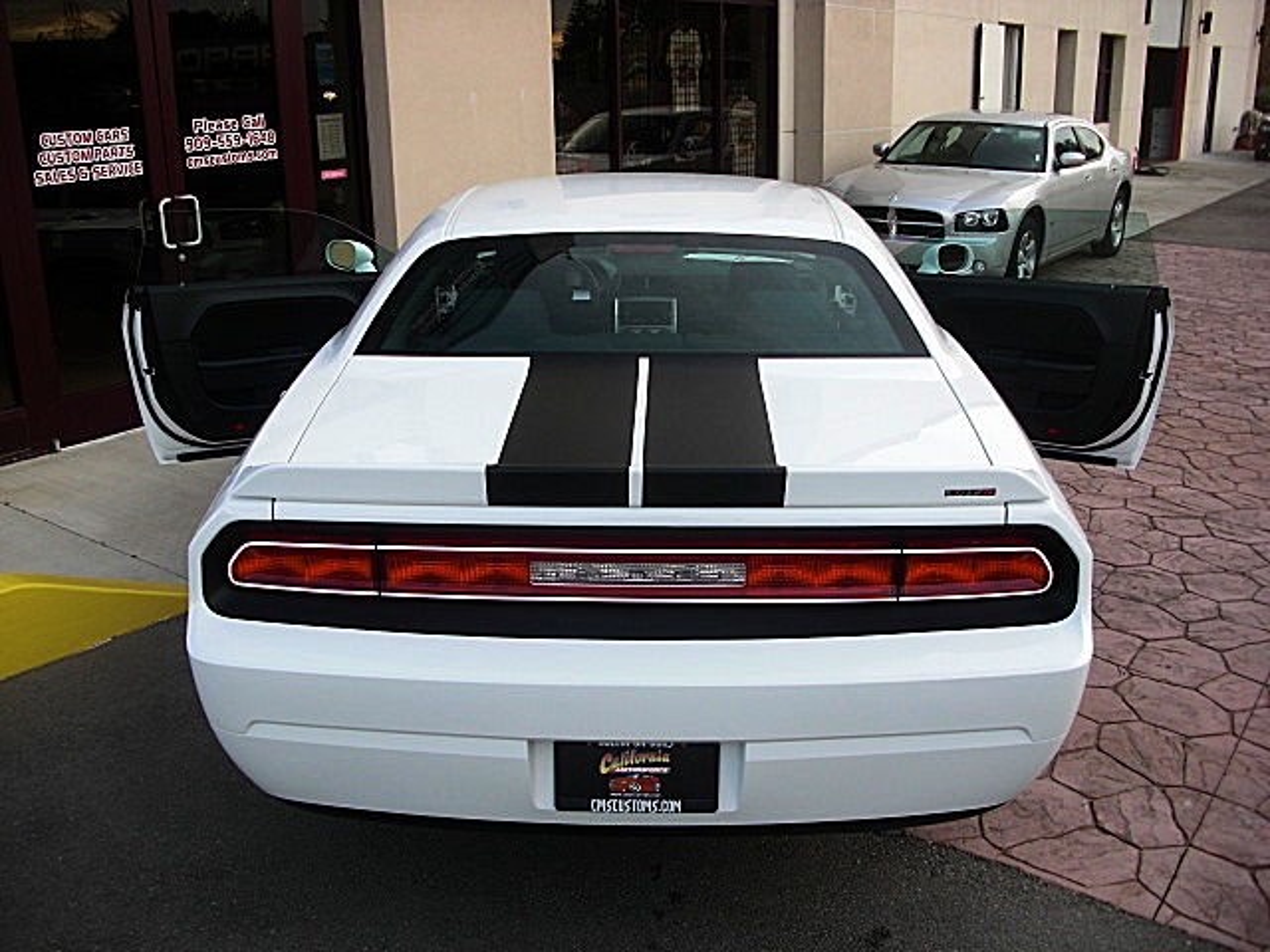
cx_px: 635
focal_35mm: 36
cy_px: 476
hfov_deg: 51.4
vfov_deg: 39.7
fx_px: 1321
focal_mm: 6.3
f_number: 2.8
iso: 50
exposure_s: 1/250
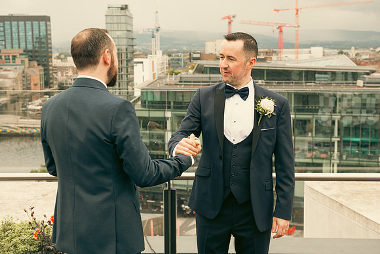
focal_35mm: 53
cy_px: 127
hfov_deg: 37.5
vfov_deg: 25.6
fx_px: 559
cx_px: 190
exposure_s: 1/250
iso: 320
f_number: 6.3
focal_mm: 52
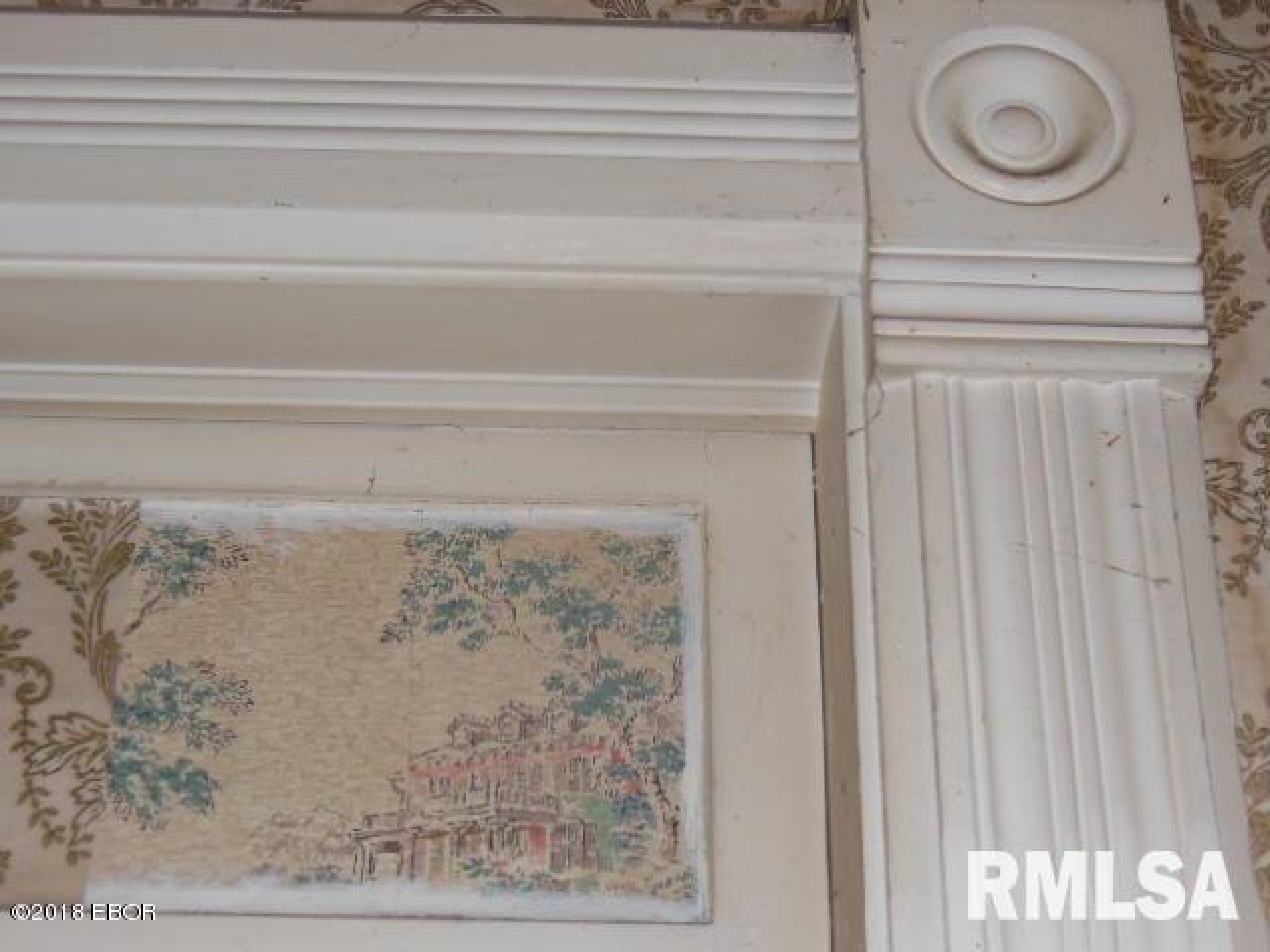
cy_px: 476
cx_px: 635
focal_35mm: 60
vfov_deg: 24.4
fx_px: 2201
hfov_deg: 32.2
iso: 200
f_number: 5
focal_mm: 10.7
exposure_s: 1/60
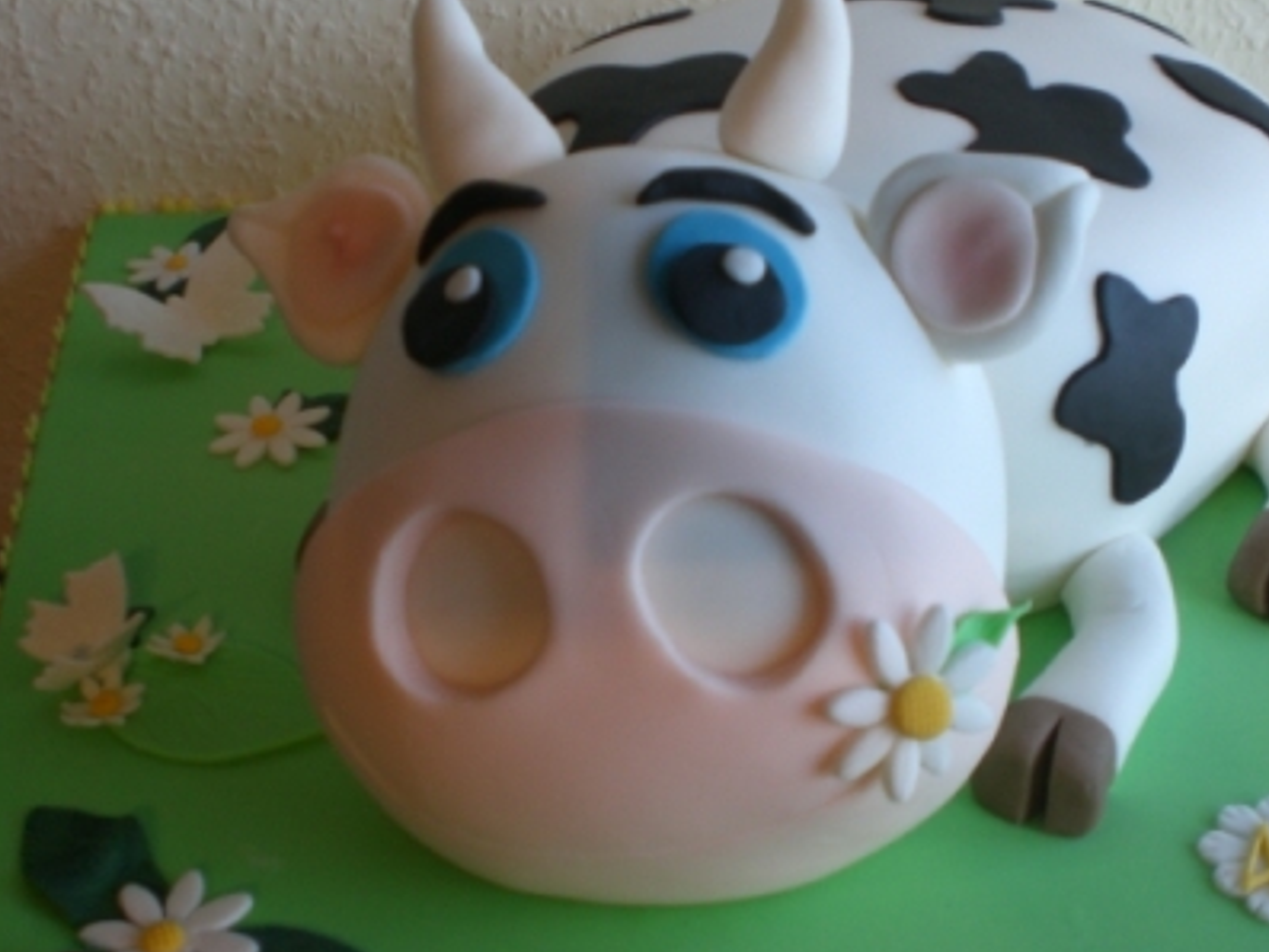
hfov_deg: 38.8
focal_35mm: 49
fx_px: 1797
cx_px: 713
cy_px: 422
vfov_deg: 29.7
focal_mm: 6.3
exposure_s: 1/125
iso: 100
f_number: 3.1
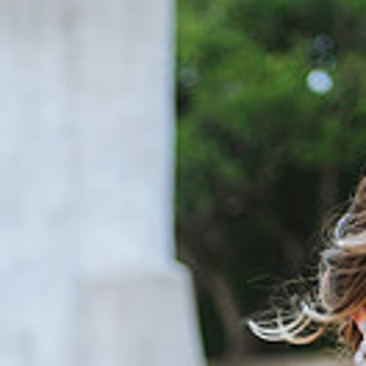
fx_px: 2907
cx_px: 79
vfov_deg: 7.2
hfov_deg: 7.2
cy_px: 382
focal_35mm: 243
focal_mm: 55
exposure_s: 1/400
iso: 1250
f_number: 2.8
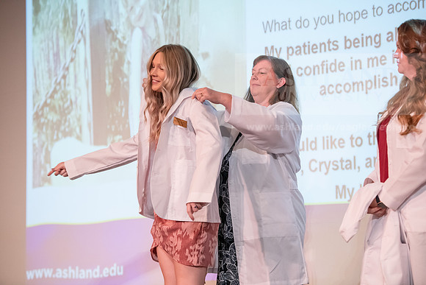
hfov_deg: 16.8
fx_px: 1444
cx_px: 213
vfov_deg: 11.2
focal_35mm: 122
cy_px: 142
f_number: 3.2
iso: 2500
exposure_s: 1/200
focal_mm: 122
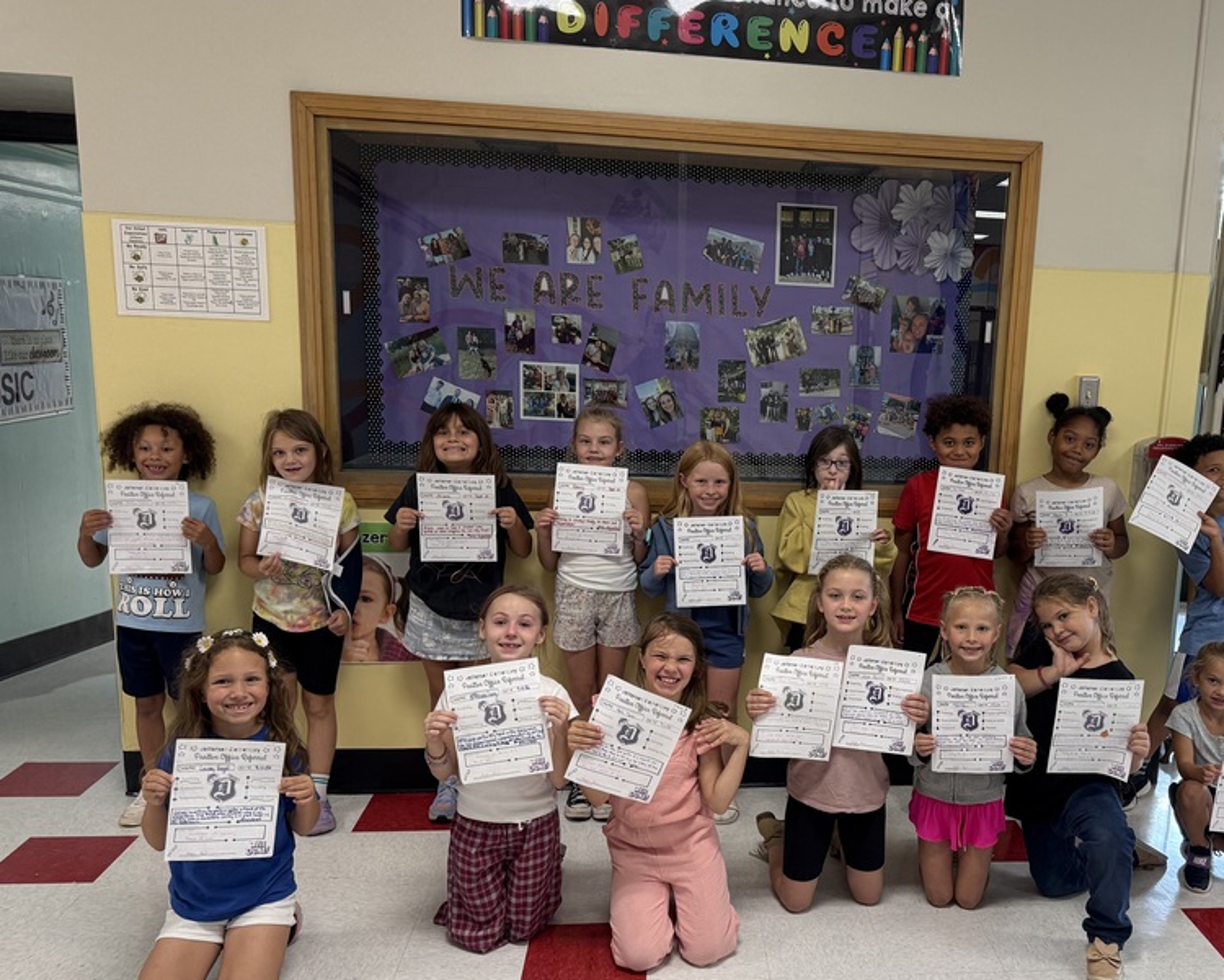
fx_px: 1159
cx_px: 827
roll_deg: -2.0
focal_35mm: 32
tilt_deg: -11.7
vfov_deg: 45.7
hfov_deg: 54.4
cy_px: 559
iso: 200
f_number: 1.78
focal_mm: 6.76
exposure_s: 1/100
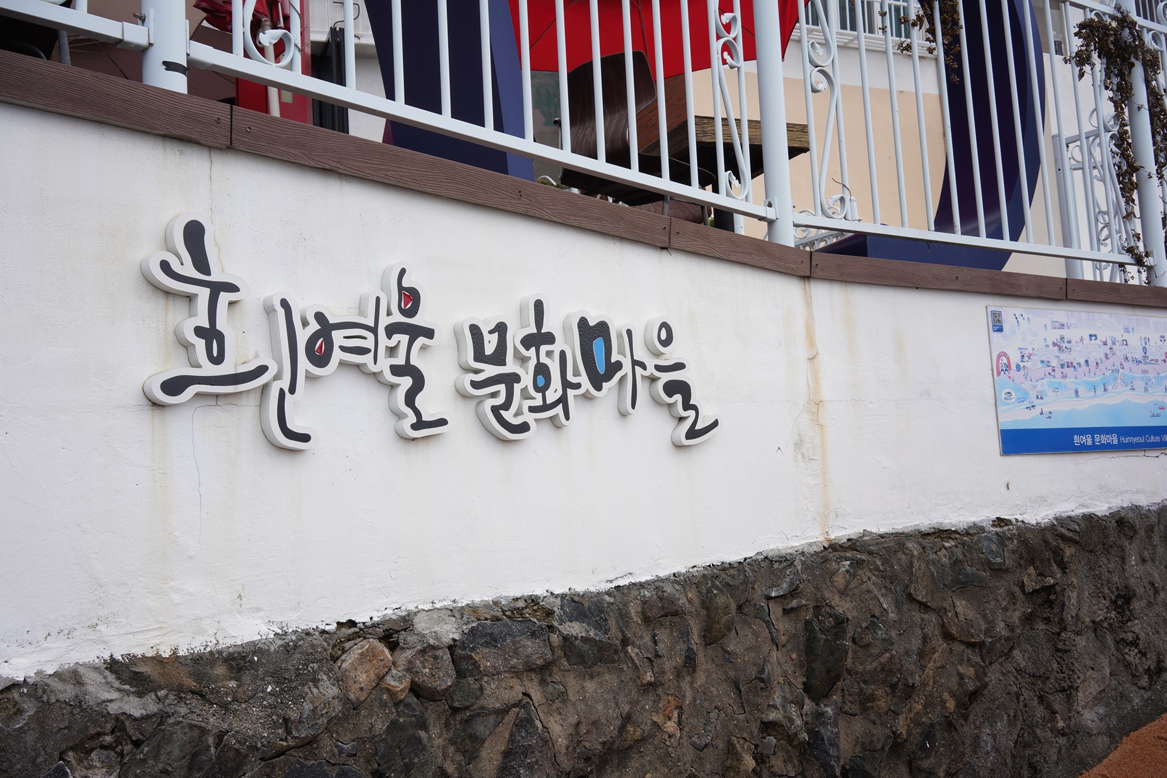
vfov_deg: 37.9
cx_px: 584
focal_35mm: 35
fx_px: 1135
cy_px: 389
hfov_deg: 54.4
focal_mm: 35
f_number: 13
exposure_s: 1/100
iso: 100
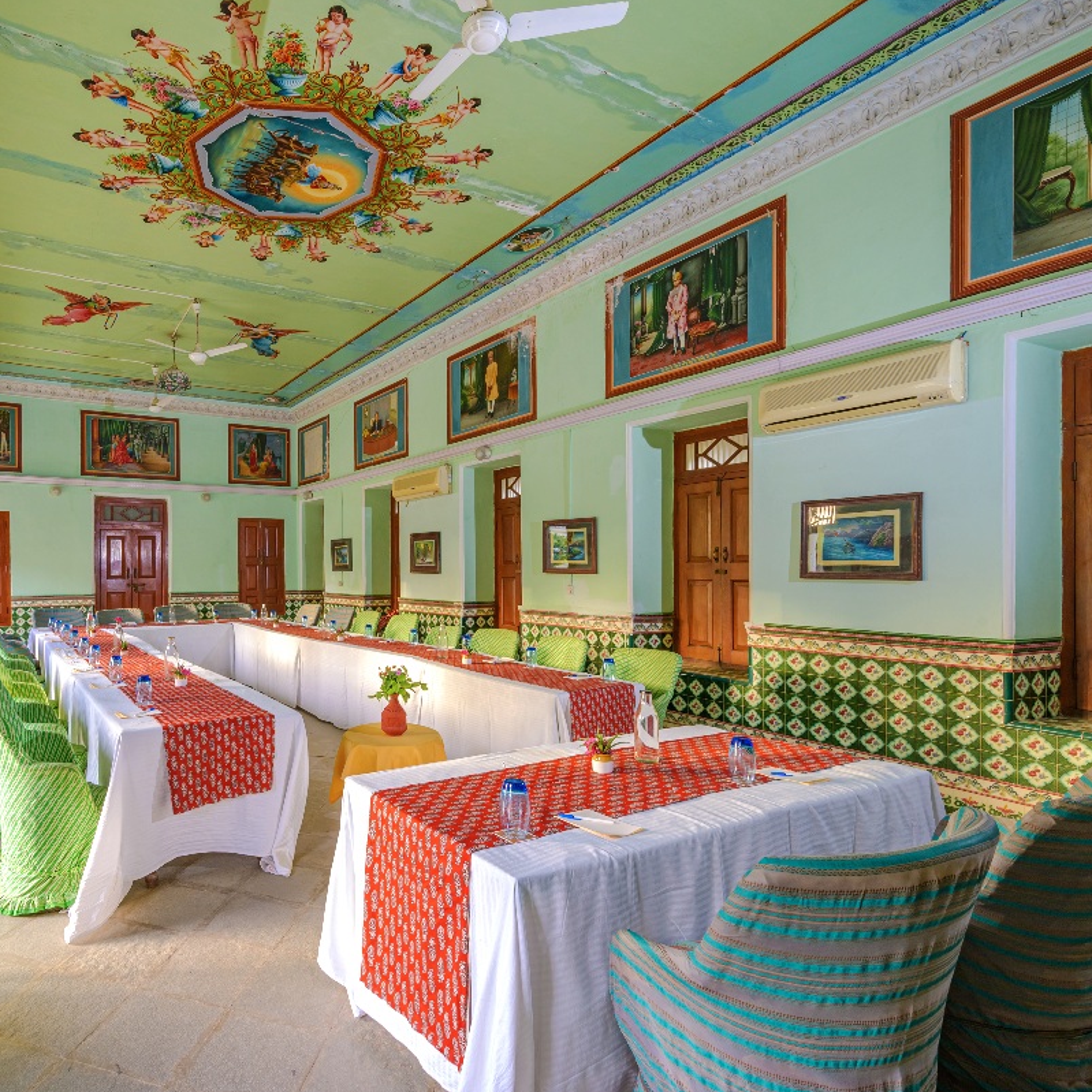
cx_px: 344
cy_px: 547
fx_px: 642
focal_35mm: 18
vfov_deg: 80.7
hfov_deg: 77.5
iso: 320
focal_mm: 14
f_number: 11
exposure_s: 1/2.5
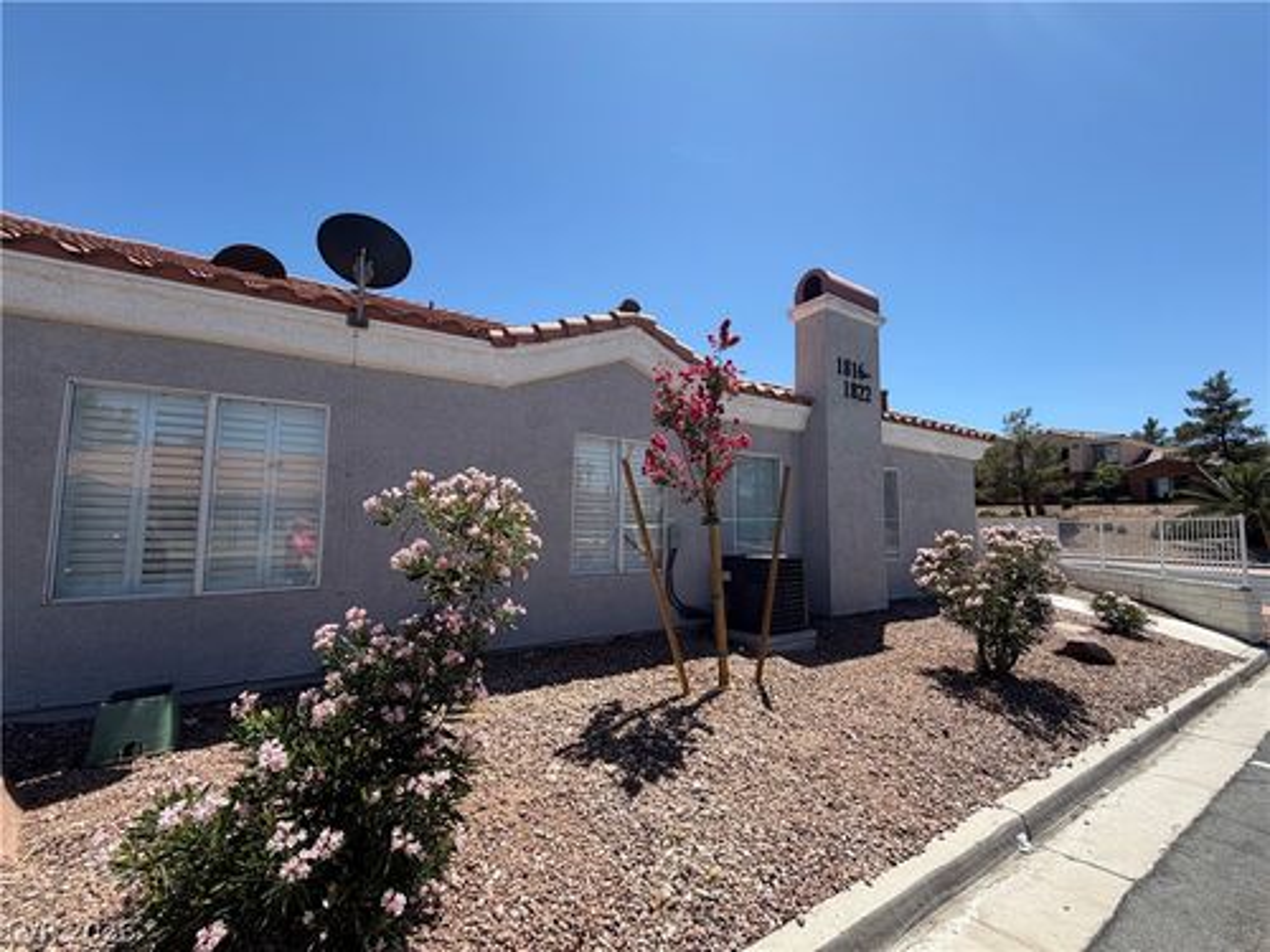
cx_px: 635
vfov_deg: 85.7
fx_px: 514
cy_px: 476
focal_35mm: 14
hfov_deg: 102.1
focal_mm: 2.22
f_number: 2.2
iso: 20
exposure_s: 1/830
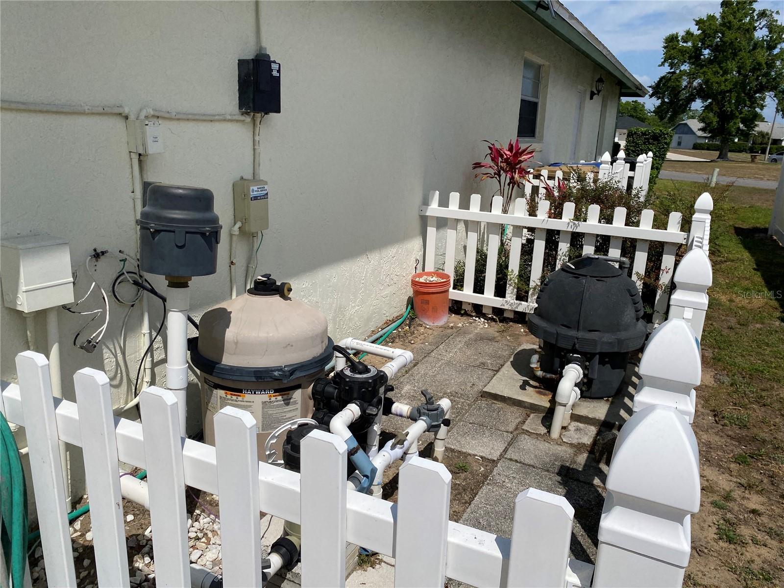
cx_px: 392
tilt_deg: -15.1
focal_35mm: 26
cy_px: 294
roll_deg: -3.3
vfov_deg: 53.1
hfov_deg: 67.3
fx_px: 589
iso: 32
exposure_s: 1/7194
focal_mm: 4.25
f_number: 1.8
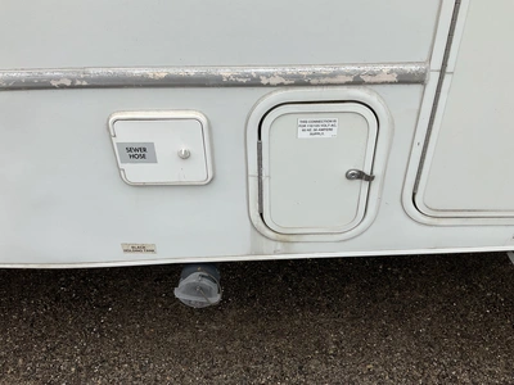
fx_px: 431
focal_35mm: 29
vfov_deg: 48.2
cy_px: 192
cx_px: 257
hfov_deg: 61.7
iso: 25
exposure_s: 1/1311
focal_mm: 3
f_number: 1.8
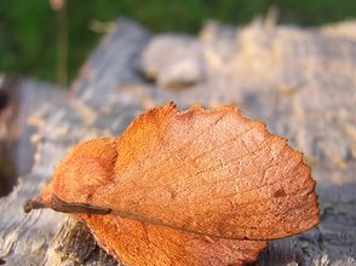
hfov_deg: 38.9
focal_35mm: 49
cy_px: 180
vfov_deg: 29.4
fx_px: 504
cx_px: 203
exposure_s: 1/310
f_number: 2.6
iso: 100
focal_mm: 4.7
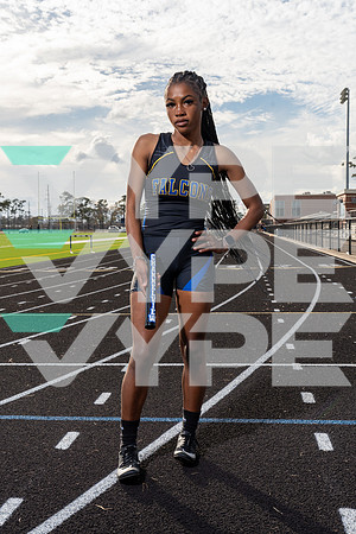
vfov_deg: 48.5
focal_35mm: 40
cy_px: 267
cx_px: 178
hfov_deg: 33.4
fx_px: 593
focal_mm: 40
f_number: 10
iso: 160
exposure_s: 1/250
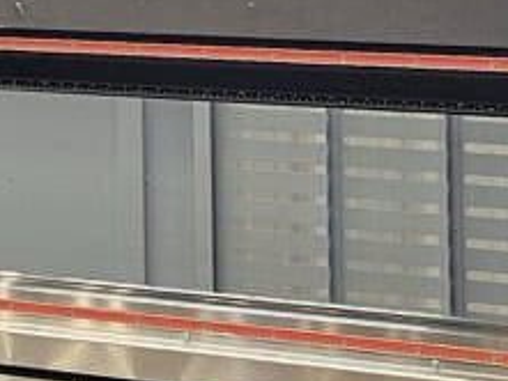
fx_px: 1953
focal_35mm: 133
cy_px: -211
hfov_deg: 14.1
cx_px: -186
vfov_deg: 10.7
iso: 250
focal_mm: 6.3
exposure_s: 1/180
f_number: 1.7
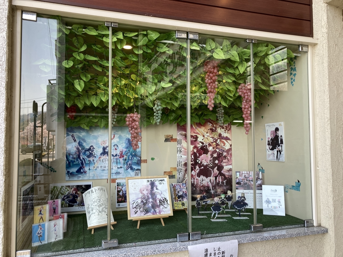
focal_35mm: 28
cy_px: 128
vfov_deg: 49.7
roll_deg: -1.4
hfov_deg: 63.4
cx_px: 172
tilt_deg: +3.5
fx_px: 277
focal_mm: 3.99
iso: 20
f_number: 1.8
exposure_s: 1/111
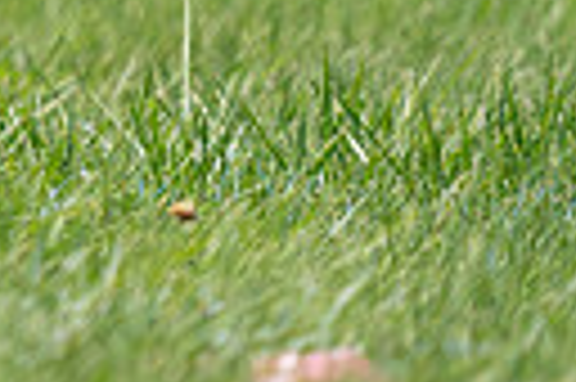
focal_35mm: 2012
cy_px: -353
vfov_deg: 0.7
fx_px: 32151
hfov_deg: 1.0
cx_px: -594
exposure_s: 1/4000
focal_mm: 444
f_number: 6.3
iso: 800
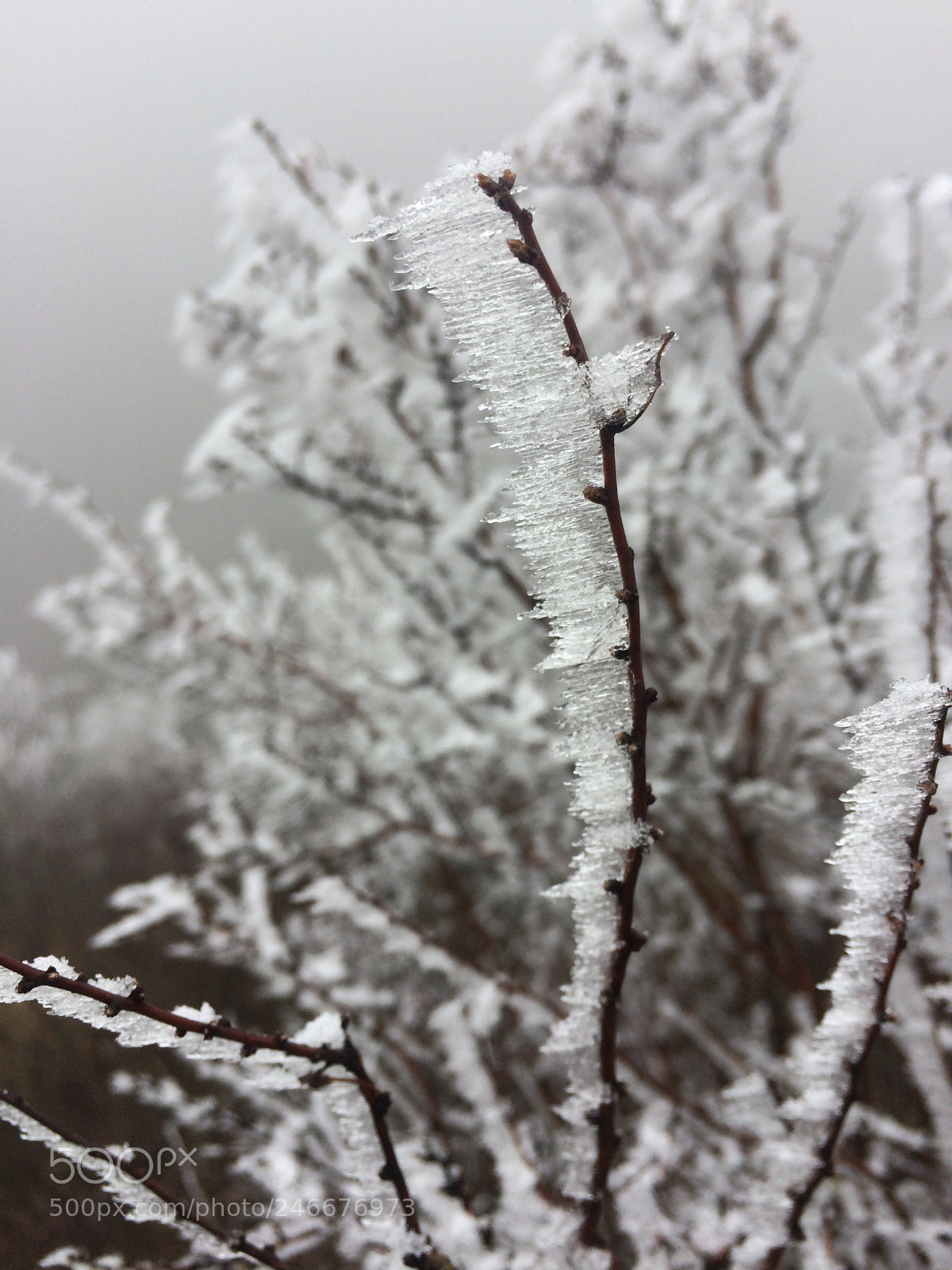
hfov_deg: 48.2
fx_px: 1063
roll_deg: -4.2
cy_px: 635
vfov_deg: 61.7
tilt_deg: -33.0
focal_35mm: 29
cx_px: 476
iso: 32
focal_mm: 4.15
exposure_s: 1/410
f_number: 2.2
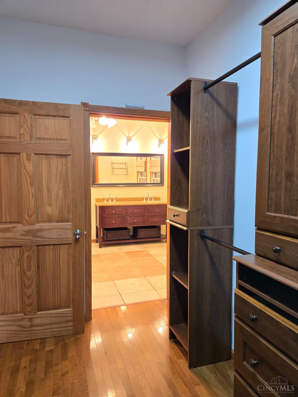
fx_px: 264
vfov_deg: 73.9
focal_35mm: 23
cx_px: 149
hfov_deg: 58.9
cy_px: 198
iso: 500
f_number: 1.8
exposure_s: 1/60
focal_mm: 5.4
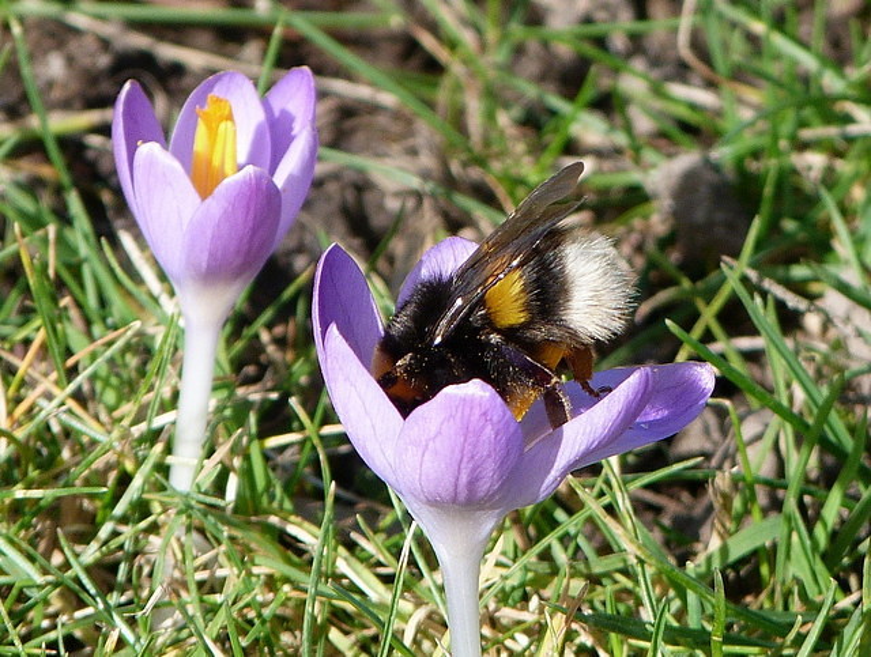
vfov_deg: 1.9
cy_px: 328
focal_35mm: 799
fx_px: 20150
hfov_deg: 2.5
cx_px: 436
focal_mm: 108
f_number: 5.2
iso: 80
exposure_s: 1/200
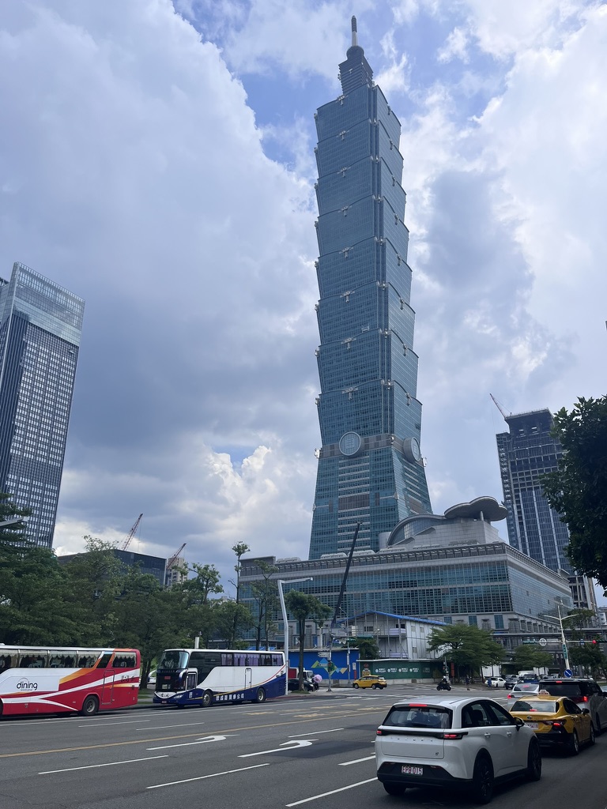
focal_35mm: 26
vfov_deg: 67.3
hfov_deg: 53.1
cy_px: 404
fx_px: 608
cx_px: 304
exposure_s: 1/5319
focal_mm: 5.1
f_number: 1.6
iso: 50
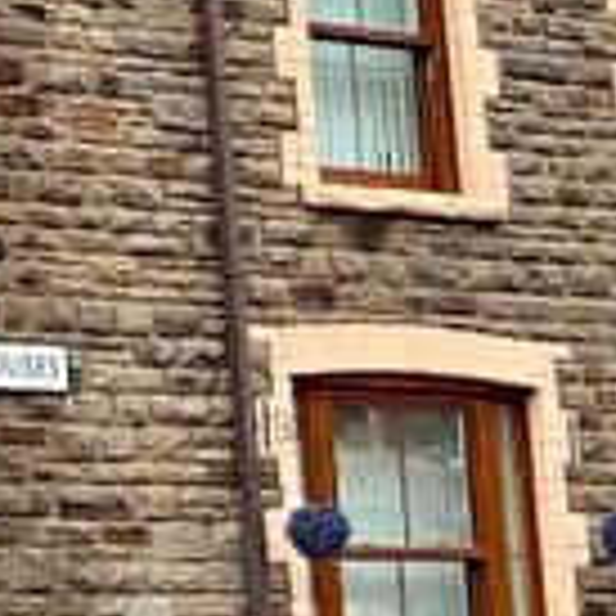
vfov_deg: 13.3
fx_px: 2637
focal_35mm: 131
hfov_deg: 11.6
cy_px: 254
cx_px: -719
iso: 20
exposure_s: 1/642
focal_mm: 3
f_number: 1.8
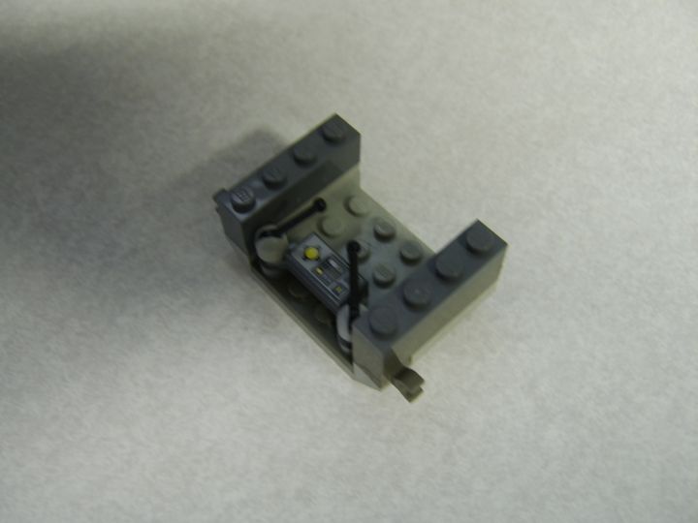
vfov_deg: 45.4
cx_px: 349
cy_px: 262
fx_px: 625
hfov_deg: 58.4
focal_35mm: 31
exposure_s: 1/6
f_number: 2.7
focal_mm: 8.13
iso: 71
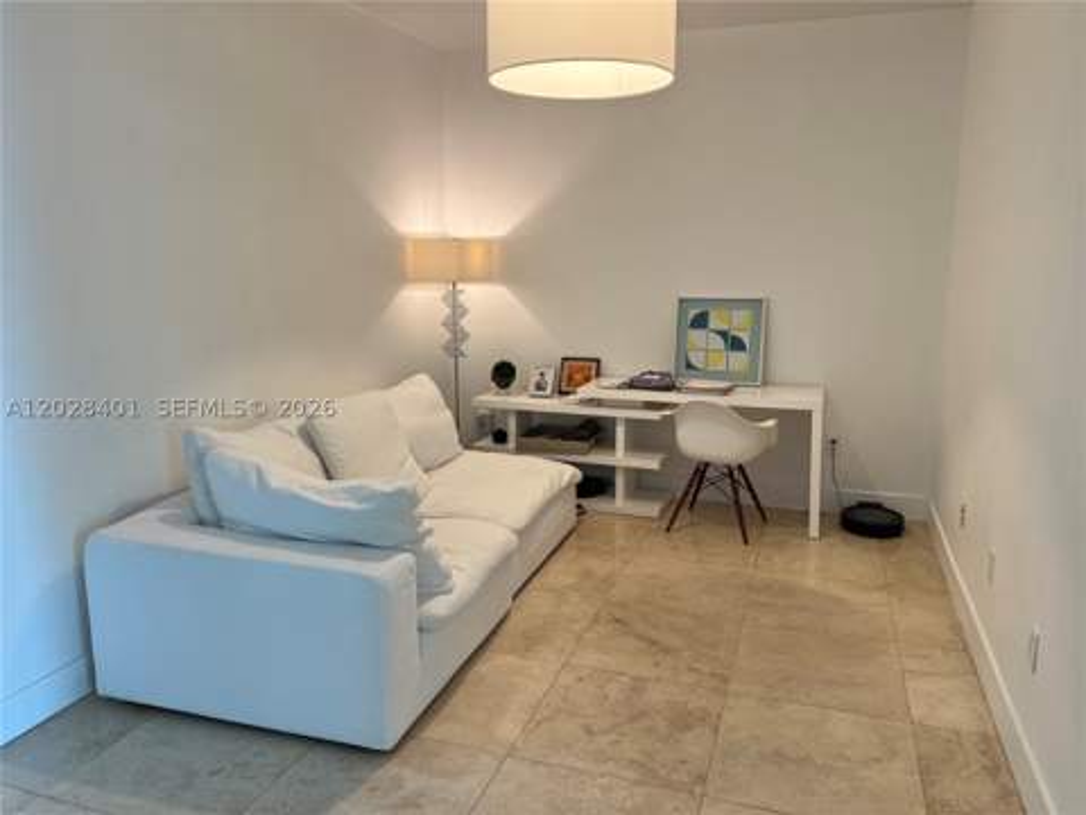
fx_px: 816
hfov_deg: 67.3
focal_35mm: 26
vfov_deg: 53.1
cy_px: 408
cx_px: 543
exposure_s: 1/120
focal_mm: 5.7
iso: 80
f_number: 1.5
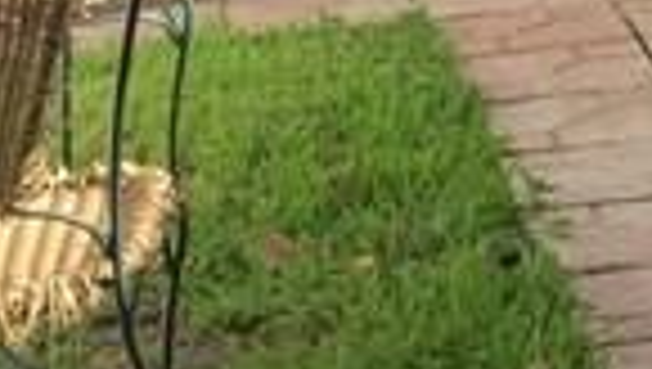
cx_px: 1129
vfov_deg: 5.1
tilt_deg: -0.2
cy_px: -806
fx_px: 3860
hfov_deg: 9.3
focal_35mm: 223
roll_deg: -0.6
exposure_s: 1/488
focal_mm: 4.15
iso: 32
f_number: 2.2
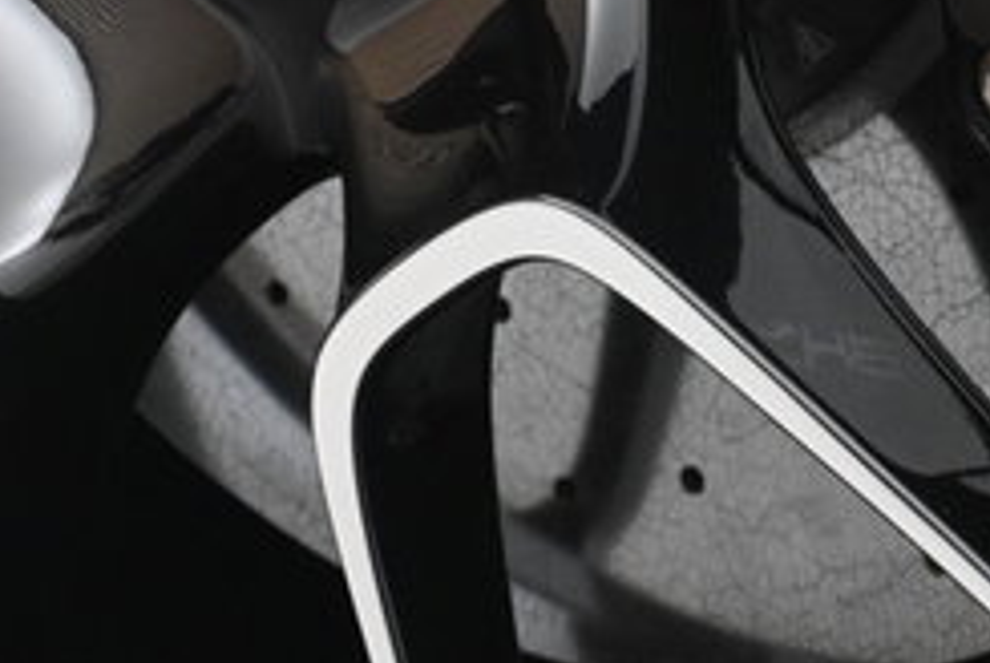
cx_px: 640
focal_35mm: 193
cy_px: -291
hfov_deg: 10.7
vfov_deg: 7.1
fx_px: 5302
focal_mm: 41
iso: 2000
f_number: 5.6
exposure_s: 1/30
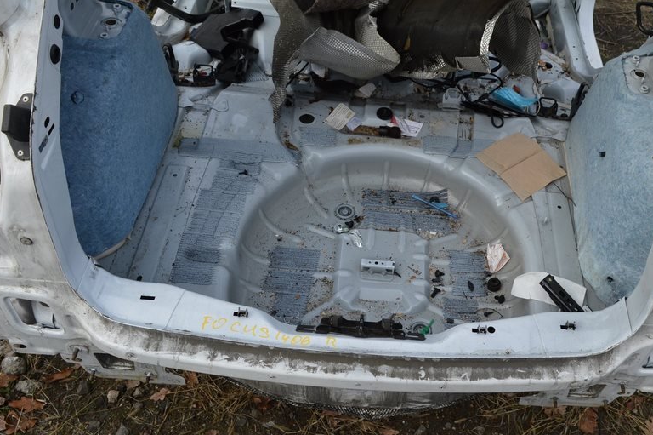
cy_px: 221
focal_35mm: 36
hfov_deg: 52.5
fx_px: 653
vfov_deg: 36.8
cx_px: 416
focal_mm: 18
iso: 100
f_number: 6.3
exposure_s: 1/160
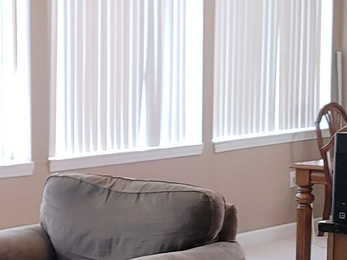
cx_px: -21
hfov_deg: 16.3
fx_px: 1182
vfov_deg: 12.5
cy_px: 214
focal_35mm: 118
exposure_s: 1/60
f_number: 1.8
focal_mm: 7
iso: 80
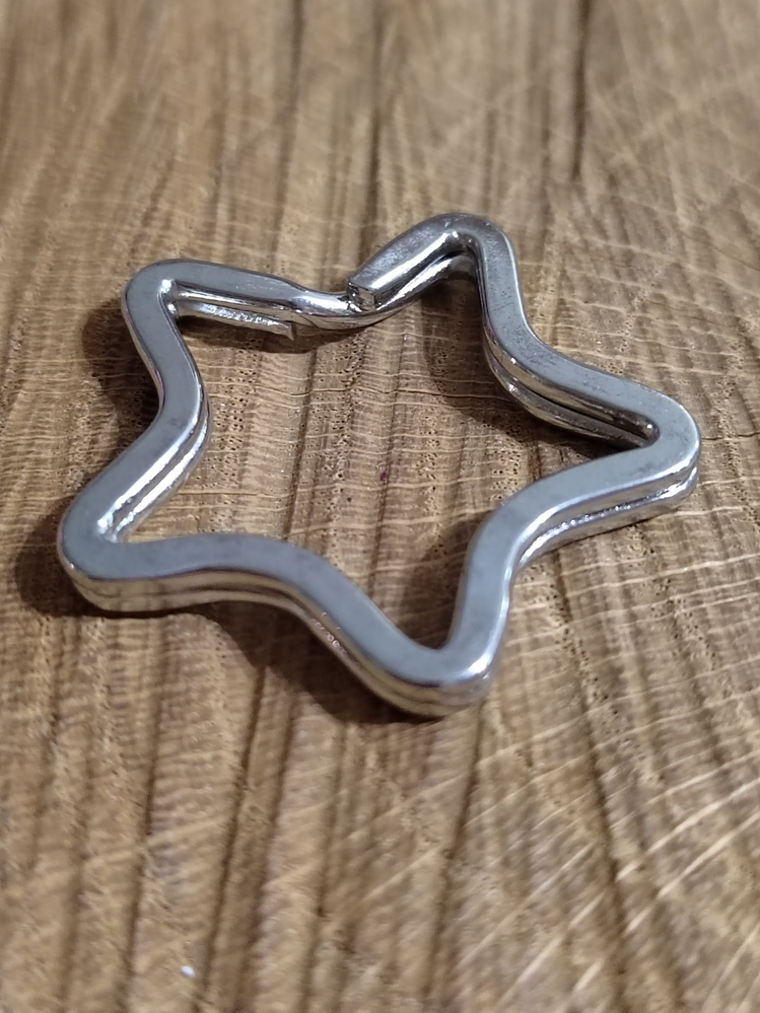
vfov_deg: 41.2
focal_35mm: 46
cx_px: 380
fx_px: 1347
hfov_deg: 31.5
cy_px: 506
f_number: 1.9
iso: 3578
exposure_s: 1/33.3
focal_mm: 5.52
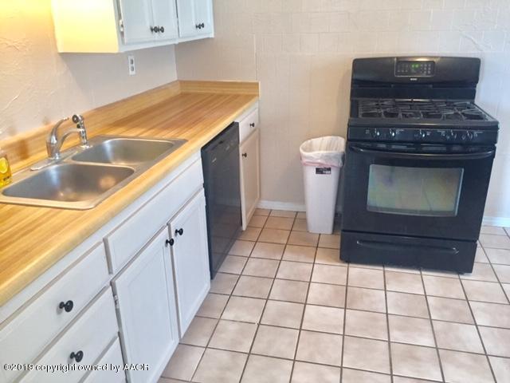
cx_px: 255
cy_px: 192
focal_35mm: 29
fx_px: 427
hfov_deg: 61.7
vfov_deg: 48.2
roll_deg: -0.3
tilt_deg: -24.5
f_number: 2.2
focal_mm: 4.15
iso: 160
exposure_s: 1/30
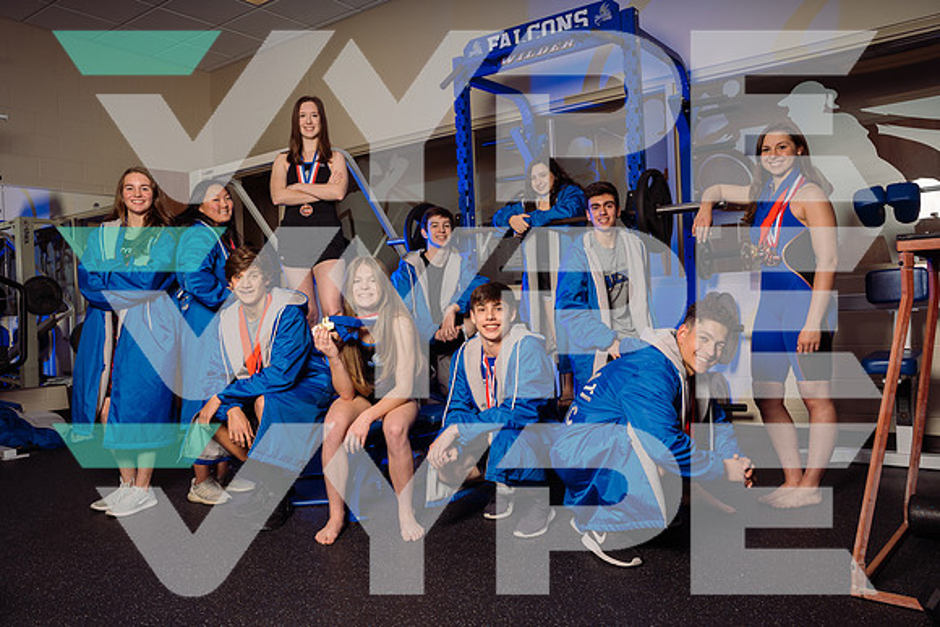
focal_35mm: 28
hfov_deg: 65.5
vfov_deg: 46.4
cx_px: 470
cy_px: 314
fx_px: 731
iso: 200
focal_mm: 28
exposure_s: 1/250
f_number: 8
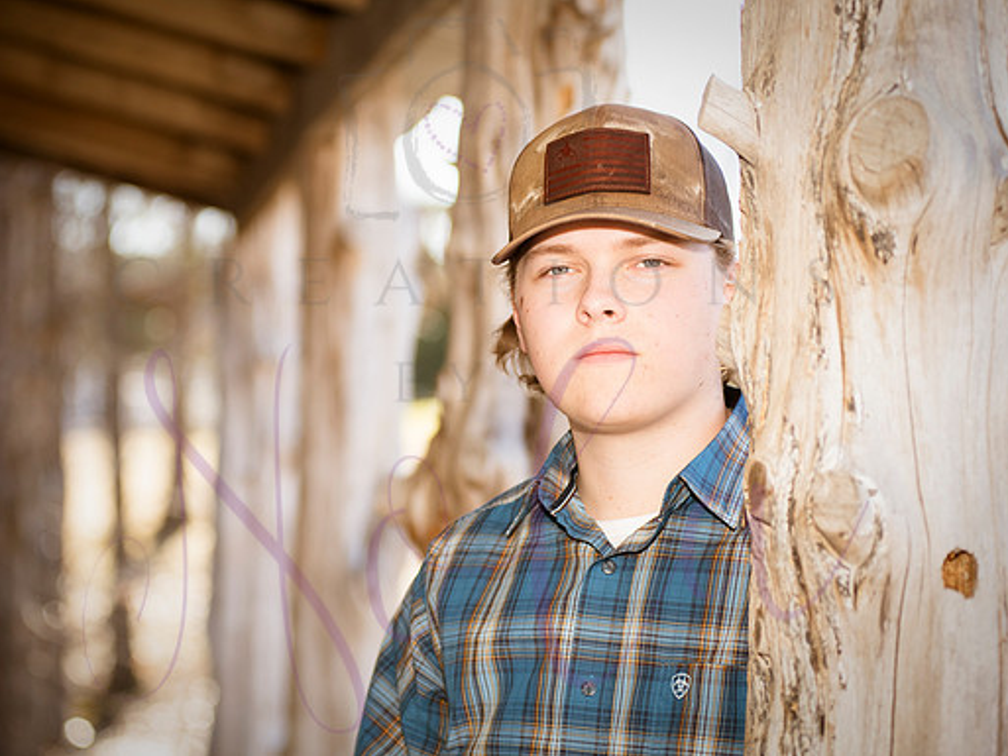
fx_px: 2534
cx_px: 476
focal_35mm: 87
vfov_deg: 17.0
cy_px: 378
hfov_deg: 22.5
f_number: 3.5
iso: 800
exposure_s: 1/800
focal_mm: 80
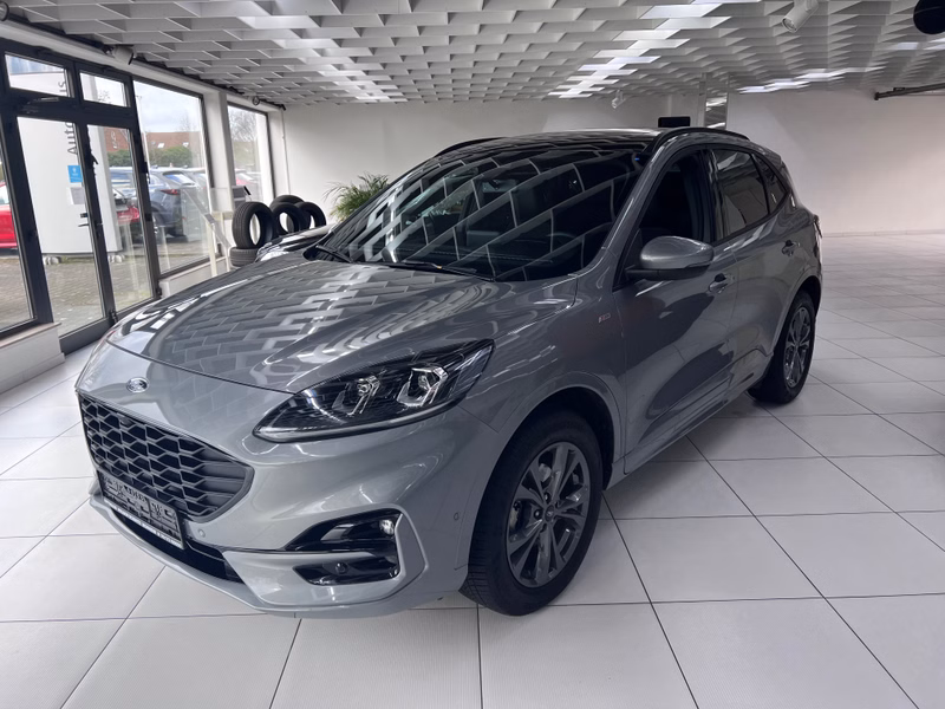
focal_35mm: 26
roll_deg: +1.5
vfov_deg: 53.1
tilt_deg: -14.5
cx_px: 472
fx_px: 710
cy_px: 354
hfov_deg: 67.3
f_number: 1.5
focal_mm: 5.7
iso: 50
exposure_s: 1/100
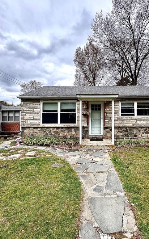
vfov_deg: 101.5
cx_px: 90
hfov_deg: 73.9
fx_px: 98
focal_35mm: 15
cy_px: 119
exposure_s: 1/675
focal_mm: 2.22
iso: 40
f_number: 2.2
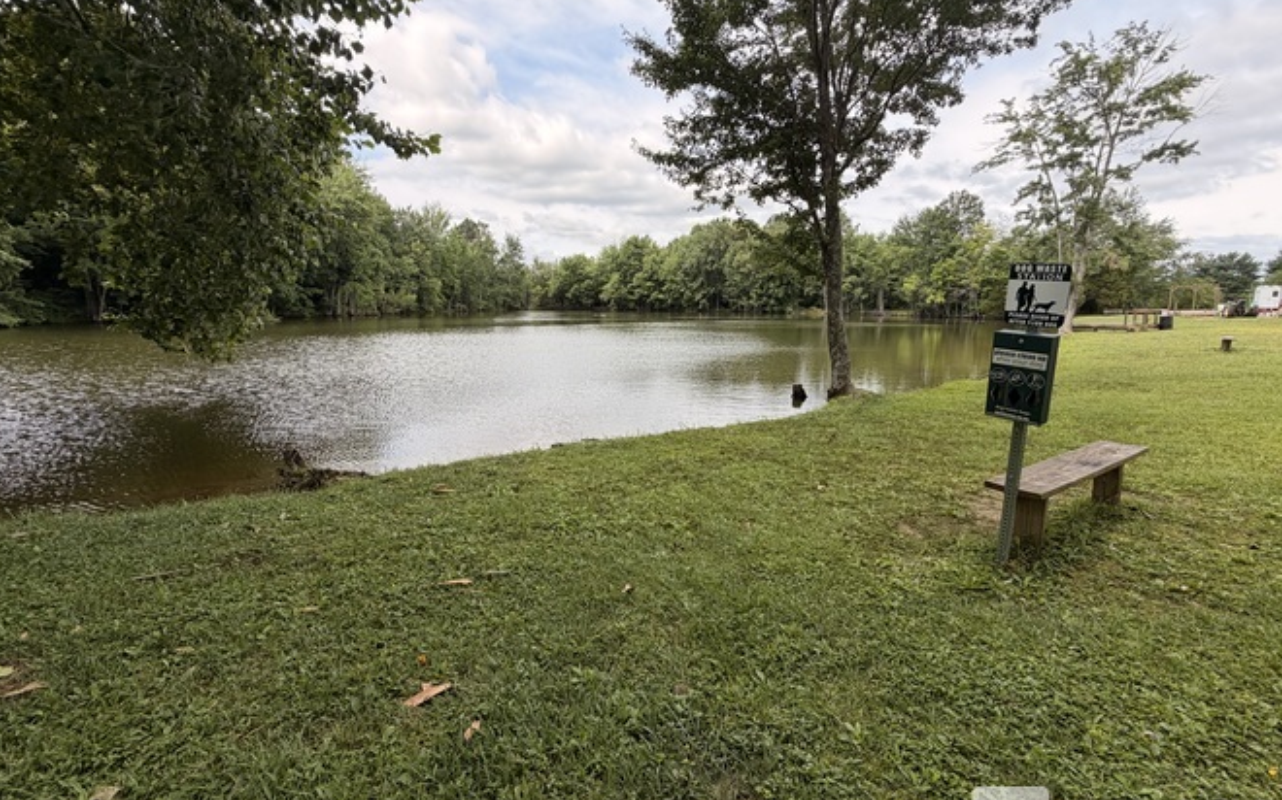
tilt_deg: -8.9
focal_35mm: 15
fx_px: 524
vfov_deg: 74.7
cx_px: 638
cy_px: 379
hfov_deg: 101.5
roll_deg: -0.3
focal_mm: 2.22
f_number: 2.2
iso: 32
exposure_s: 1/770
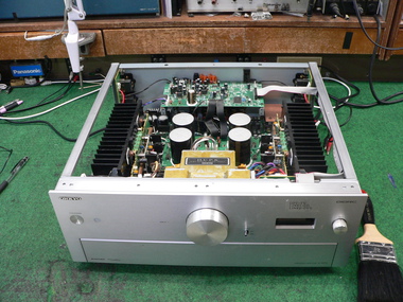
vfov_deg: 39.7
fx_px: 419
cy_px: 151
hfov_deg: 51.4
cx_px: 202
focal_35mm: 36
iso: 200
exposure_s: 1/20
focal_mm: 6
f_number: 2.8
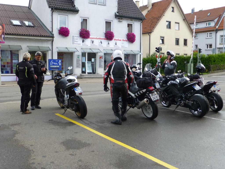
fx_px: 253
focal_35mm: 39
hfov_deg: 47.9
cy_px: 84
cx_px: 112
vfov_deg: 36.8
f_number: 3.9
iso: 100
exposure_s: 1/200
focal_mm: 6.9
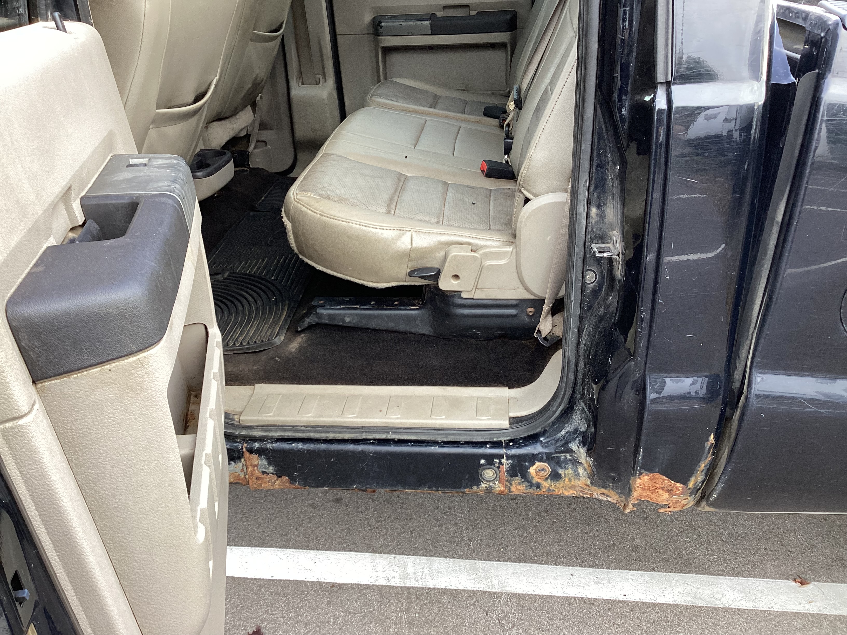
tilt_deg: -27.9
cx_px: 424
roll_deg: +2.4
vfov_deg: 45.4
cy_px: 318
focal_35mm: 31
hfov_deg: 58.4
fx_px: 759
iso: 80
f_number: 2.4
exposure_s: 1/100
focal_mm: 3.3
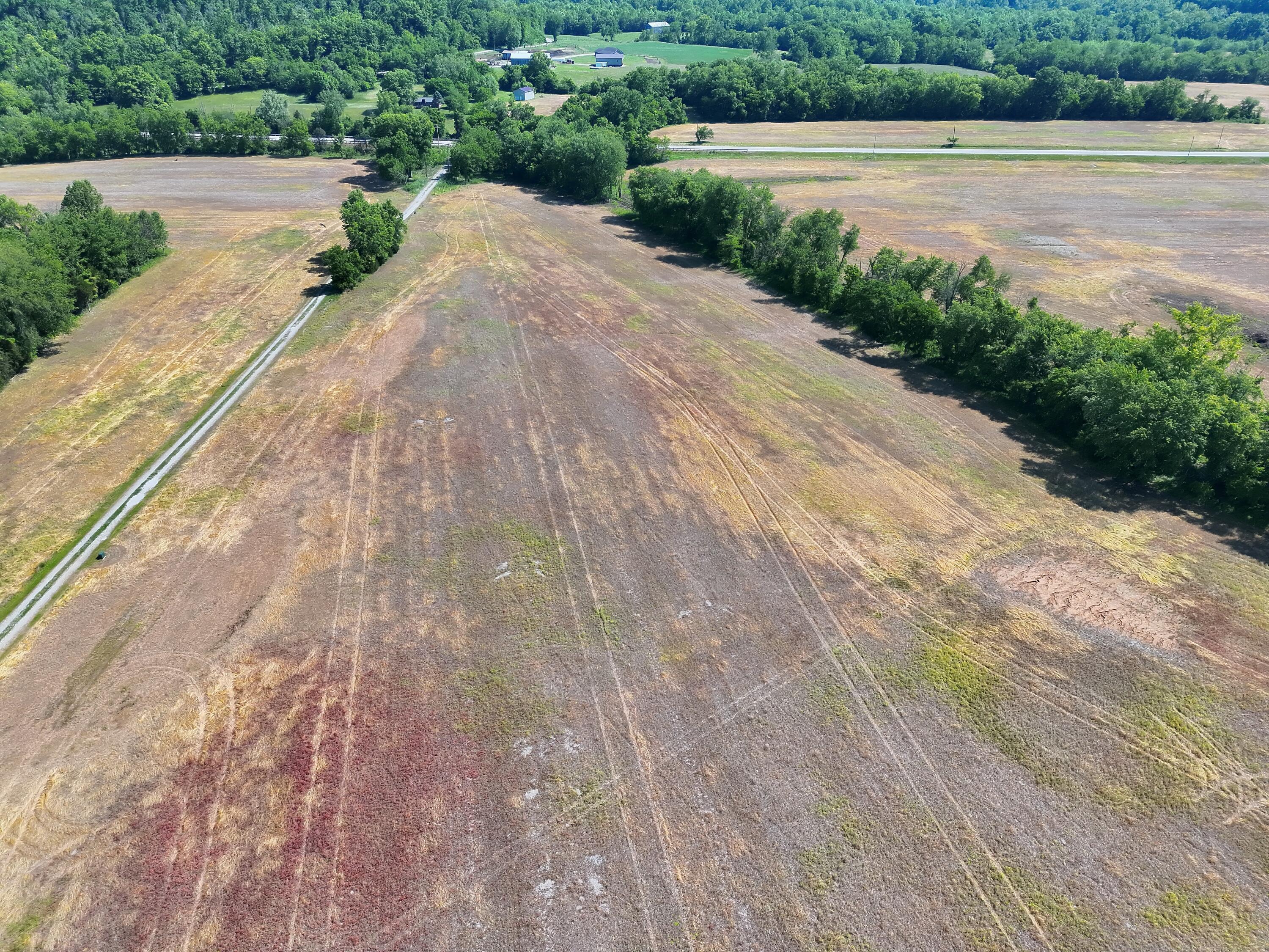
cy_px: 476
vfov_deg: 56.8
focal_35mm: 24
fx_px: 880
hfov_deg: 71.6
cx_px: 634
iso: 130
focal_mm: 6.72
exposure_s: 1/3000
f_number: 1.7
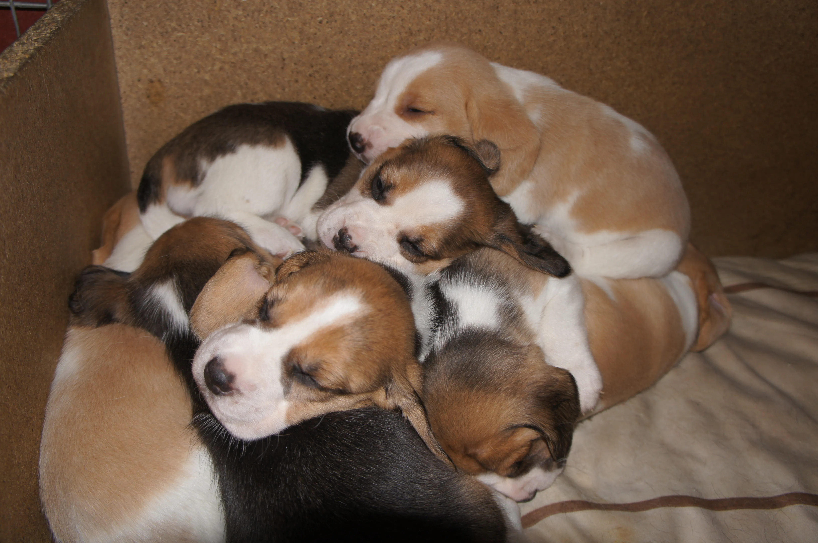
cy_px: 272
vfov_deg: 43.5
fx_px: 681
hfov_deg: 62.0
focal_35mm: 30
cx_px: 409
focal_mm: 20
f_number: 3.5
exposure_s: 1/60
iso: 250
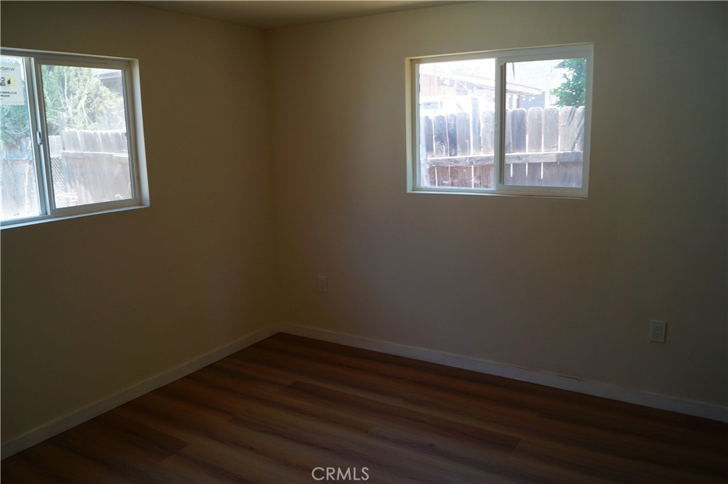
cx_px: 364
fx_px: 546
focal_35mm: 27
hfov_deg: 67.4
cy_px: 242
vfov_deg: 47.9
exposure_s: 1/60
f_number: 4.5
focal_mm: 18
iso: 250
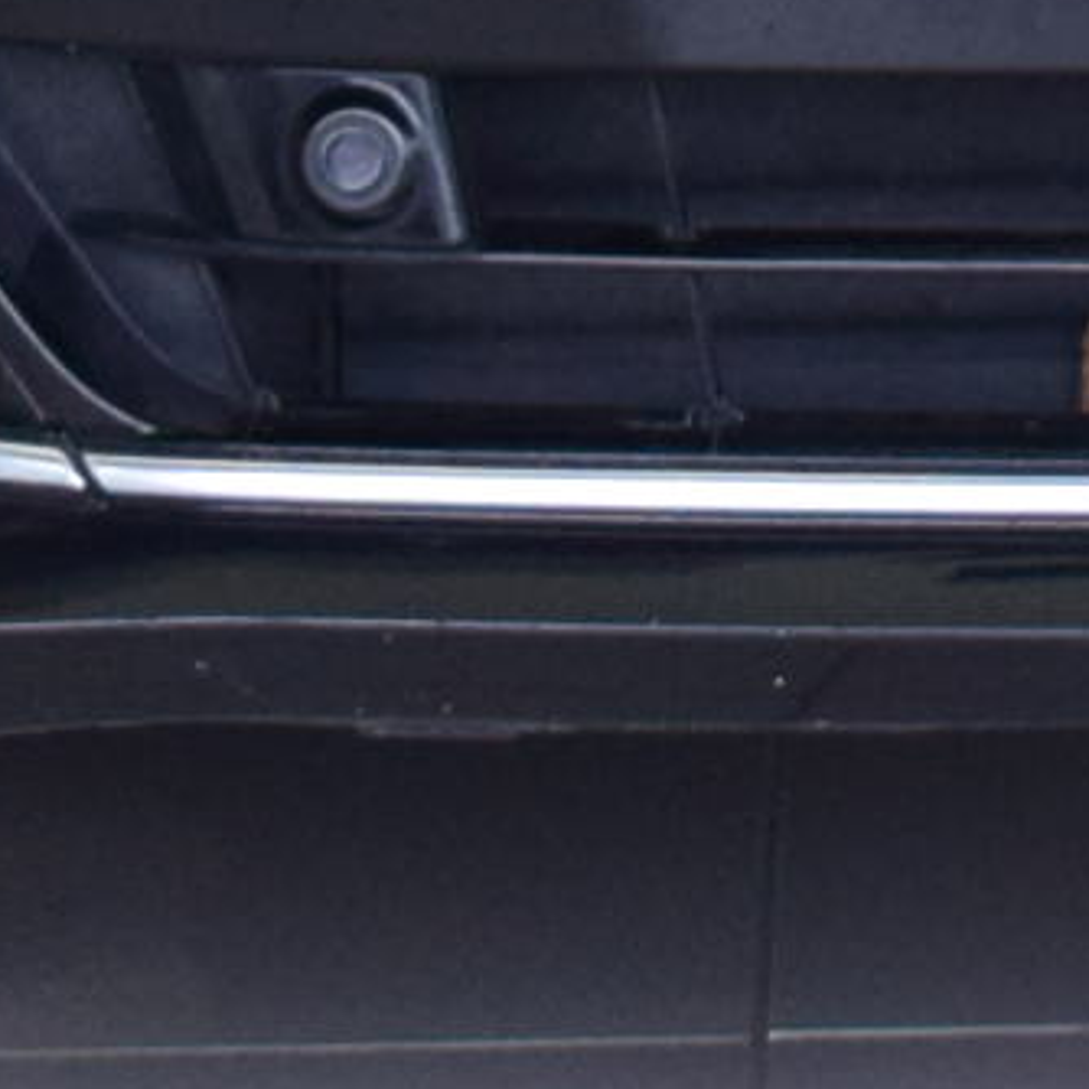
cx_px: 1500
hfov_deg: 3.2
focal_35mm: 548
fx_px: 19505
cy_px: -1744
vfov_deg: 3.2
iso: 1600
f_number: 5.3
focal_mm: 48
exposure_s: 1/400
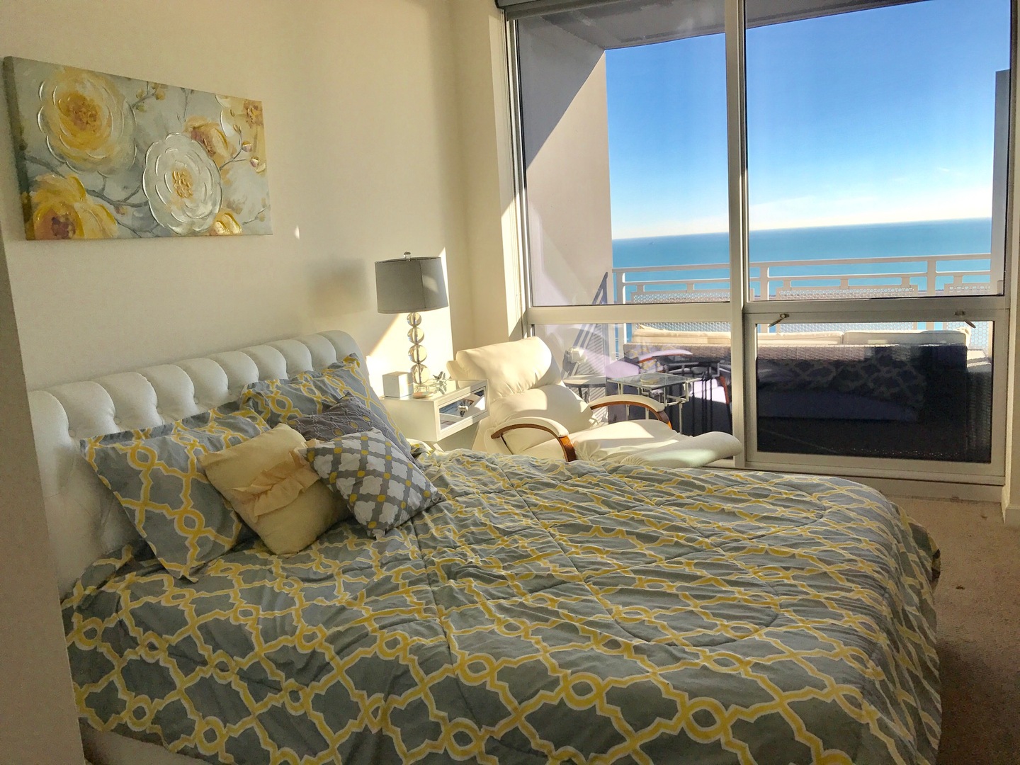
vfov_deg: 49.7
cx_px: 510
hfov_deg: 63.4
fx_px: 825
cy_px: 382
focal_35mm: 28
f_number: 1.8
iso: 20
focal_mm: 3.99
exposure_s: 1/742
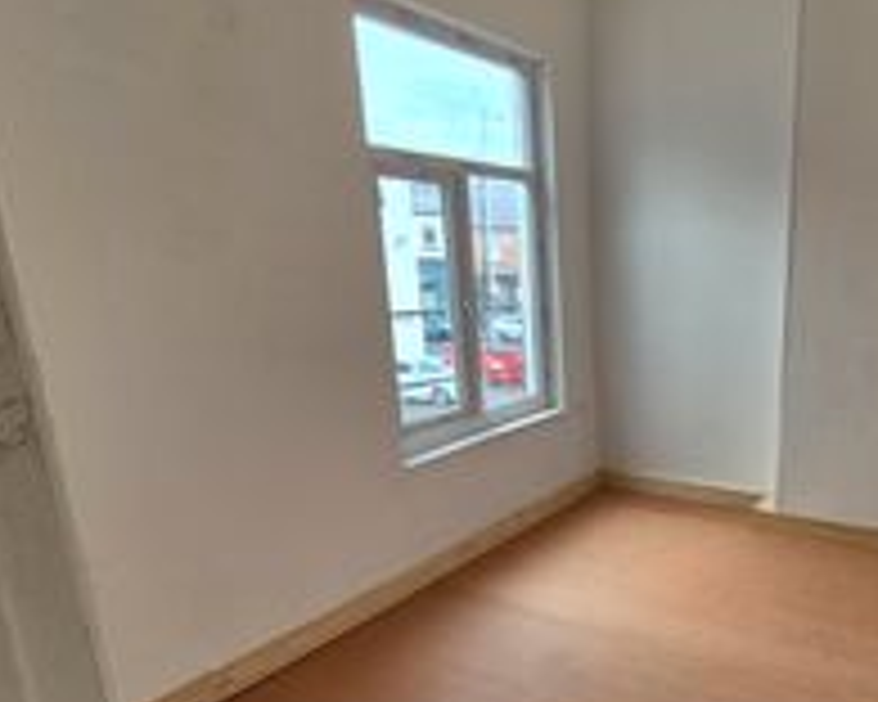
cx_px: 666
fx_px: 676
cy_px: 436
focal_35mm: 26
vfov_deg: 54.3
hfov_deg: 62.0
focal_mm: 1.74
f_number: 2.2
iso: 64
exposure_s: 1/100
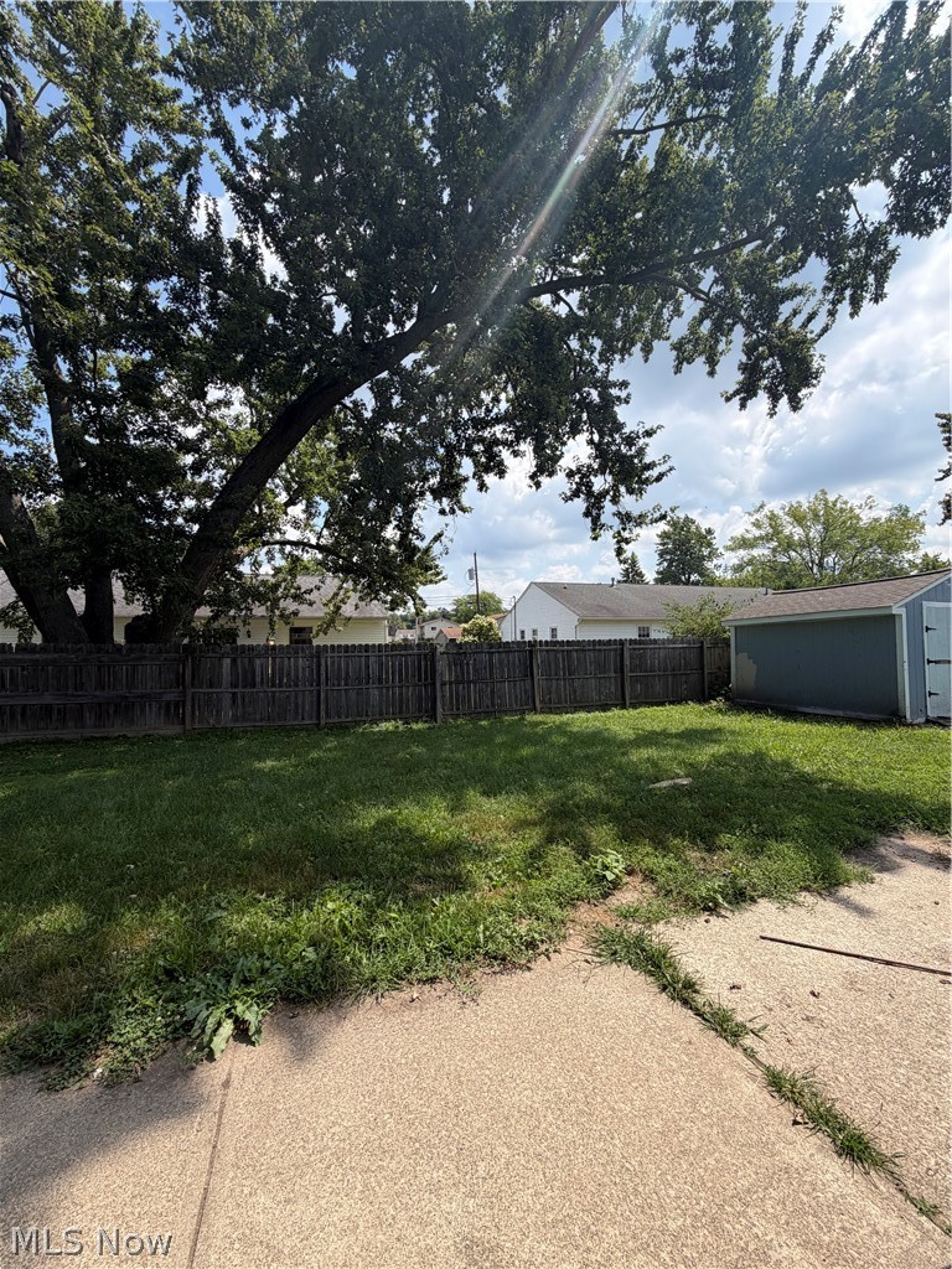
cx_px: 476
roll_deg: +0.3
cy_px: 634
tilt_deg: +1.2
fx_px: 513
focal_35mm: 14
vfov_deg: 102.1
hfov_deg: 85.7
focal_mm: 2.22
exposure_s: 1/770
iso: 25
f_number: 2.2
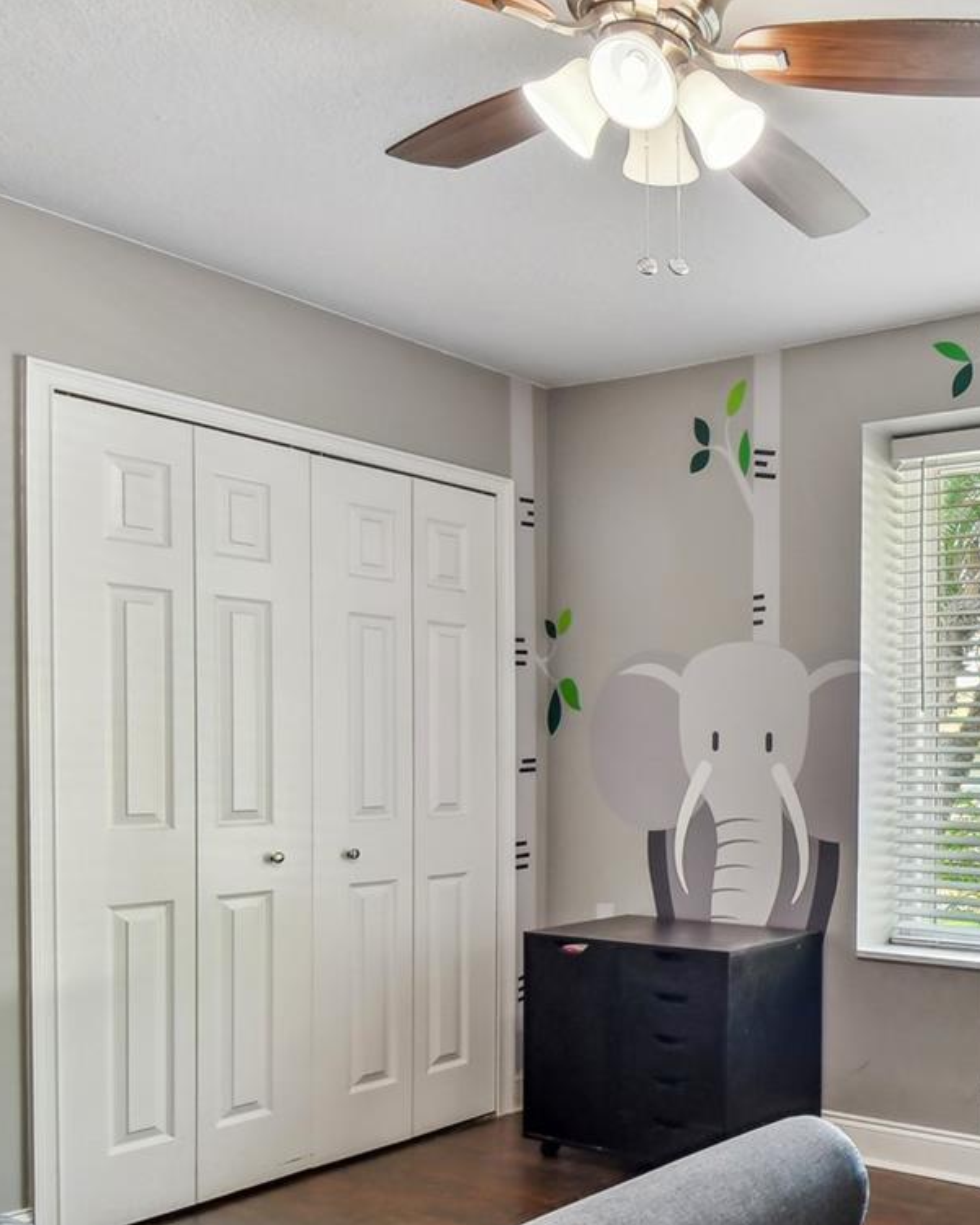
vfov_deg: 58.3
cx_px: 1027
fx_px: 1087
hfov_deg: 40.9
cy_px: 737
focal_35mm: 30
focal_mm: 10
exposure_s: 1/4
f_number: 7.1
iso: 100
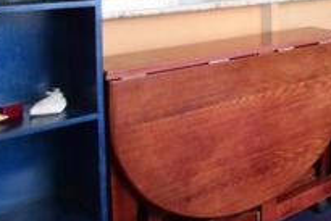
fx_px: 442
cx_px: 480
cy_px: -43
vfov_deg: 25.3
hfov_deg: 28.8
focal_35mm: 48
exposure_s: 1.6
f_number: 22
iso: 400
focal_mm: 10
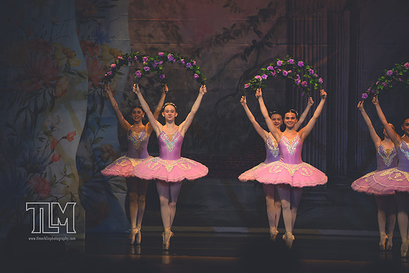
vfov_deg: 6.9
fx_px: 2273
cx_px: 204
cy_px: 136
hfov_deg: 10.3
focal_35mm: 200
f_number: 2.8
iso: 800
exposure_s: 1/500
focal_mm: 200
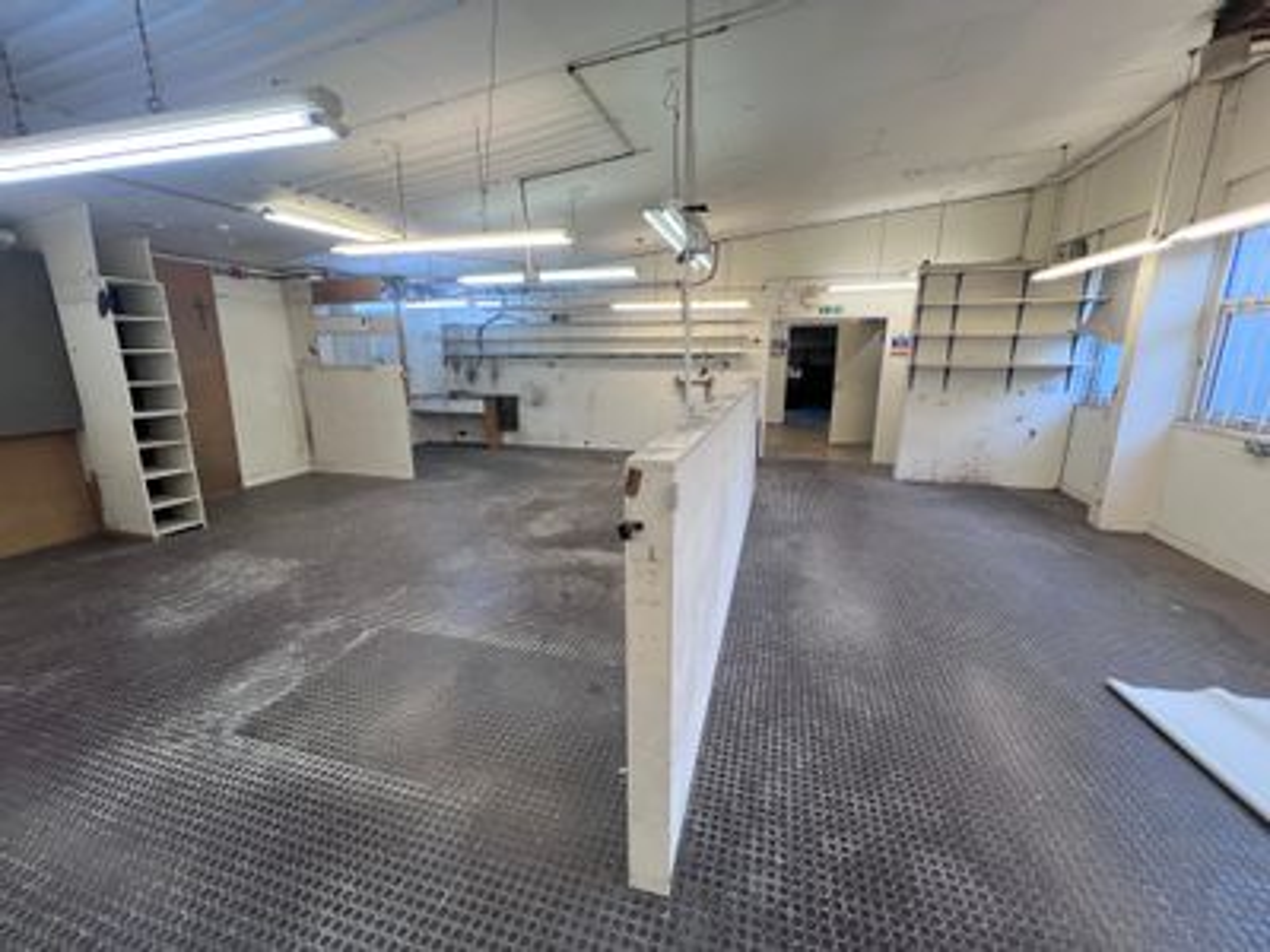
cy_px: 476
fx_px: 477
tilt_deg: -13.3
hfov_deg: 106.2
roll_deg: -0.4
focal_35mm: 13
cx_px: 635
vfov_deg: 89.9
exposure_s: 1/100
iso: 50
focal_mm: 1.57
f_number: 1.8
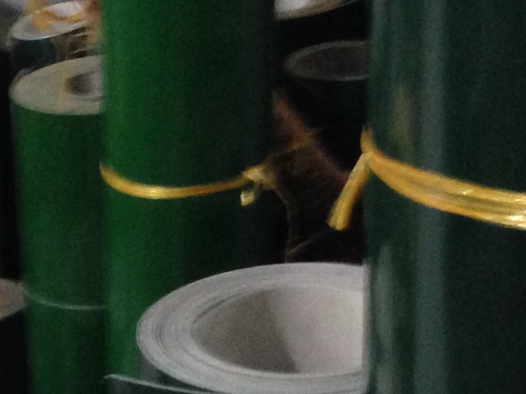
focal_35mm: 146
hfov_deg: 13.0
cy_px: 660
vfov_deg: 9.7
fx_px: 2218
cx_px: -170
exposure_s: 1/20
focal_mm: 4.12
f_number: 2.4
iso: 200
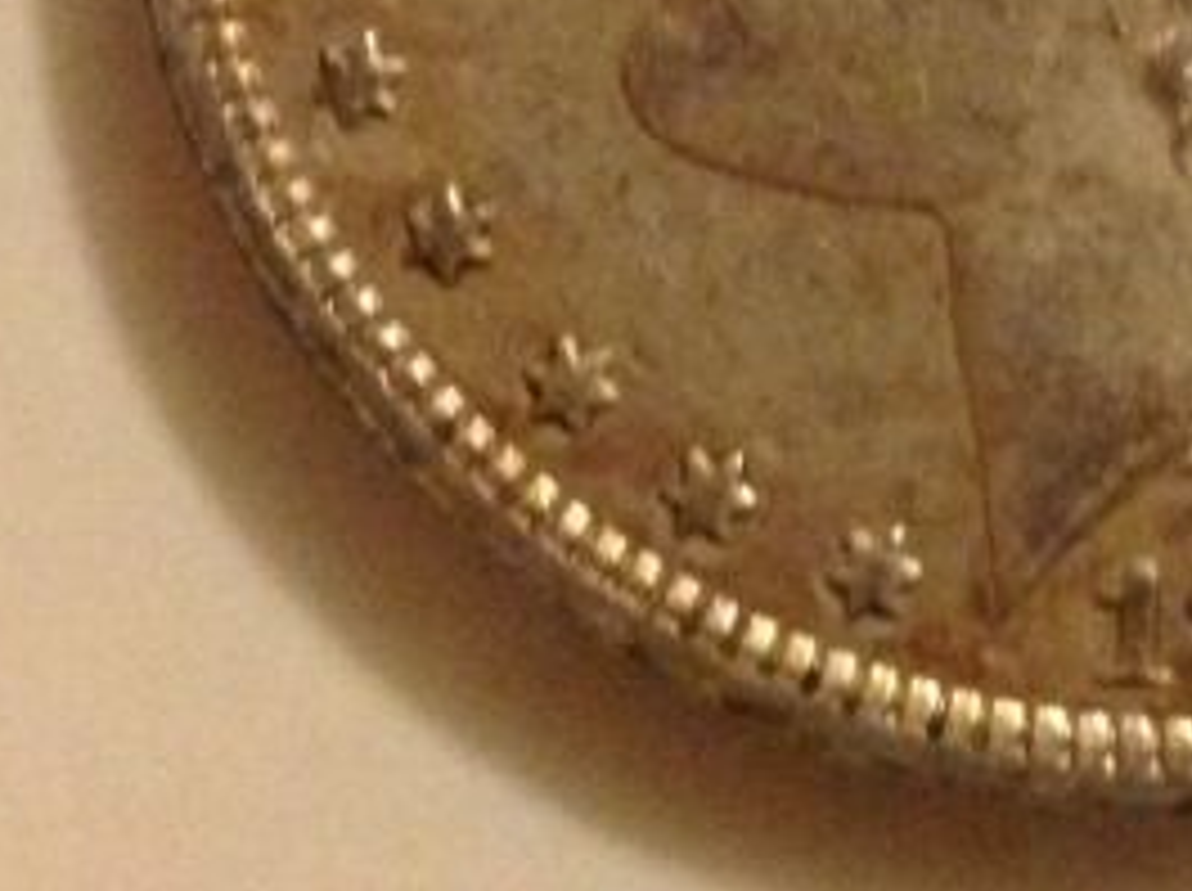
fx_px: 4539
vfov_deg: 11.0
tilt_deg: -84.9
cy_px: -160
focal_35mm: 132
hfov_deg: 14.8
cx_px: 1120
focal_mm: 4.28
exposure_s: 1/15
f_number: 2.4
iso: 500
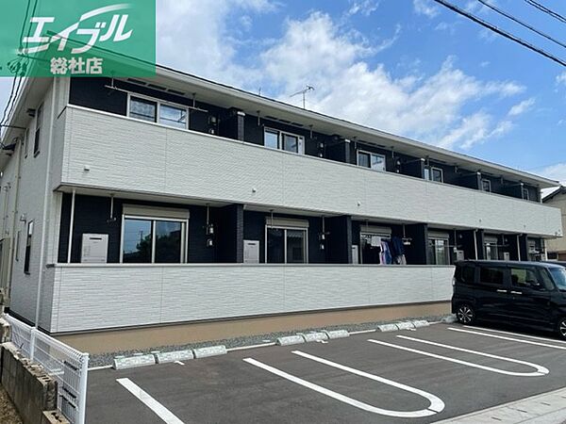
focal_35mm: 26
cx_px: 283
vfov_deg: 53.1
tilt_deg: +8.9
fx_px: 425
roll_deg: +0.2
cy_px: 212
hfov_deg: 67.3
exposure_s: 1/4651
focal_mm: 4.2
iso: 32
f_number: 1.6
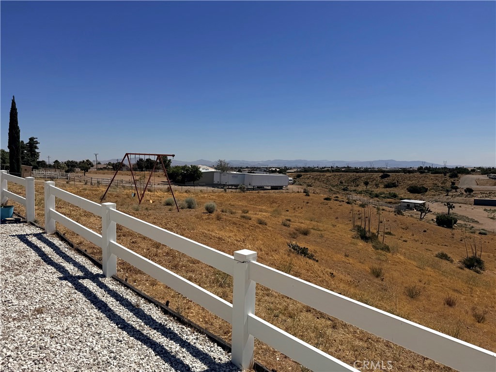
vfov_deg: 56.8
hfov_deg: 71.6
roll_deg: -0.4
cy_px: 186
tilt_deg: -3.6
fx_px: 344
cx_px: 248
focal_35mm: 24
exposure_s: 1/32258
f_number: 1.78
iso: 80
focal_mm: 6.76
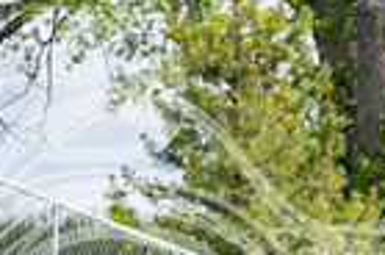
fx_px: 8259
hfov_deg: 2.7
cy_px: 356
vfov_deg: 1.8
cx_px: 518
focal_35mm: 774
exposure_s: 1/400
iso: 100
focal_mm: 185
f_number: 5.6
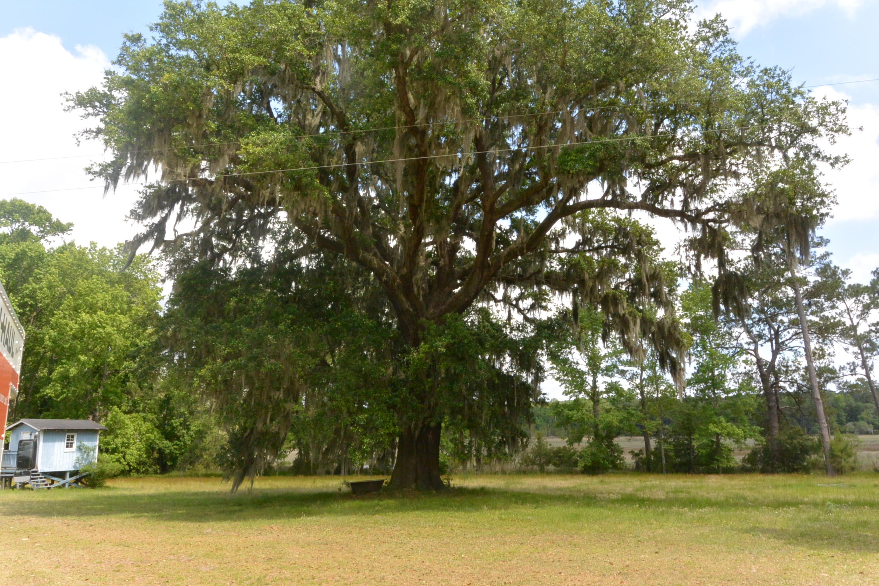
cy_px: 293
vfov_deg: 45.0
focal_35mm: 29
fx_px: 708
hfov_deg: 63.7
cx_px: 440
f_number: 3.5
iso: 280
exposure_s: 1/125
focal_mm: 11
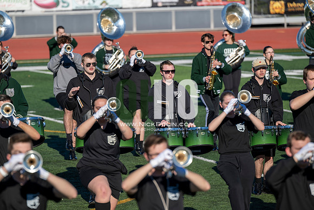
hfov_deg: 10.3
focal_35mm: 200
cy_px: 105
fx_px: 1745
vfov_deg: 6.9
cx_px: 157
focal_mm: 200
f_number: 4
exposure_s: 1/2000
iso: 160
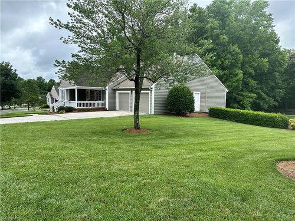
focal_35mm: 24
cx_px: 148
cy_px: 110
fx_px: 205
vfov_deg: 56.8
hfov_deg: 71.6
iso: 80
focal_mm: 6.86
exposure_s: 1/1751
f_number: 1.78
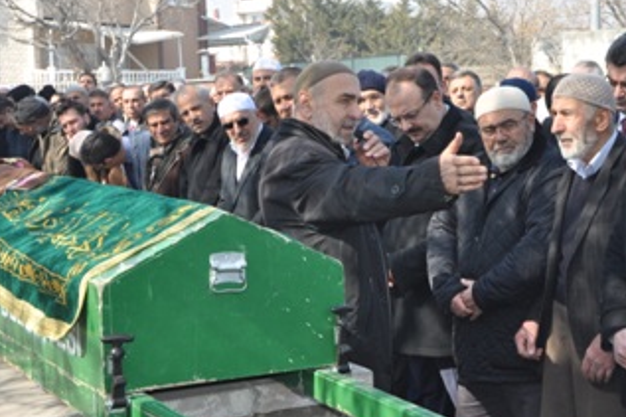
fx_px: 1142
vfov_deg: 20.7
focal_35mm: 66
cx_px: 375
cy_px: 231
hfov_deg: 30.6
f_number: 8
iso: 200
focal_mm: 31
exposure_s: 1/200
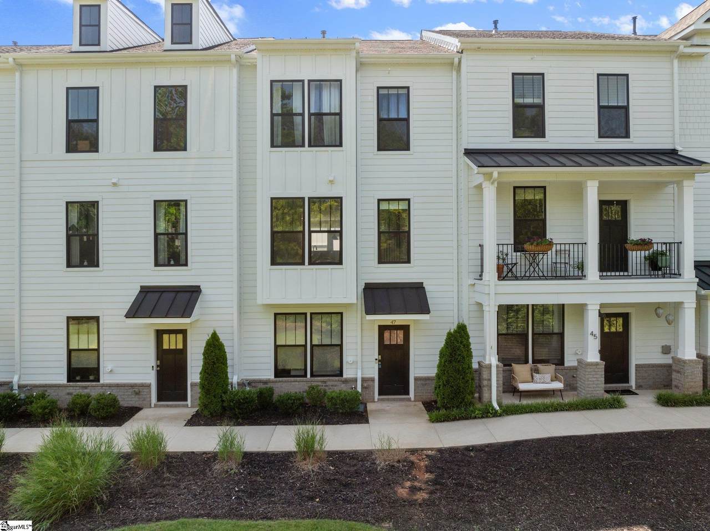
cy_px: 266
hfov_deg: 71.6
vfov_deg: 56.8
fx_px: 492
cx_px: 355
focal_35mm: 24
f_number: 4.5
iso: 100
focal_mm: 12.29
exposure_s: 1/40
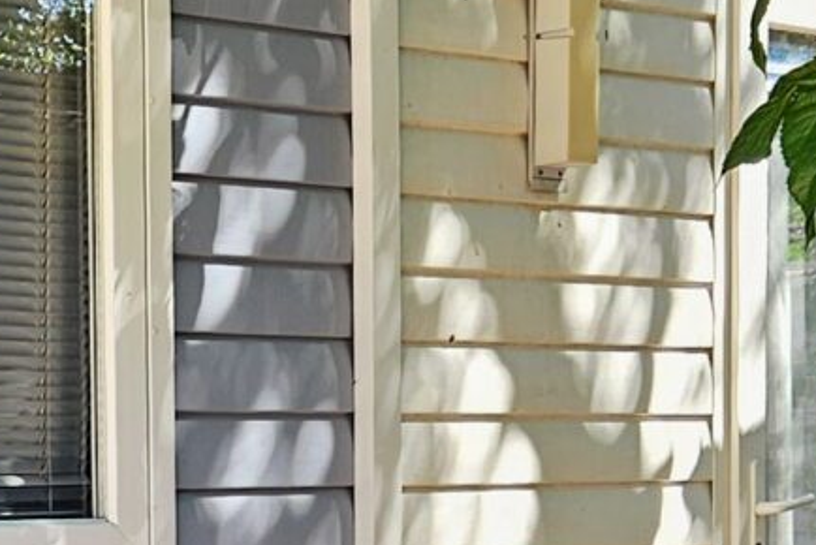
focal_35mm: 141
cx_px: 32
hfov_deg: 14.3
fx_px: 3198
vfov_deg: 9.6
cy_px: 646
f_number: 1.8
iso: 25
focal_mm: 5.4
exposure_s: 1/228
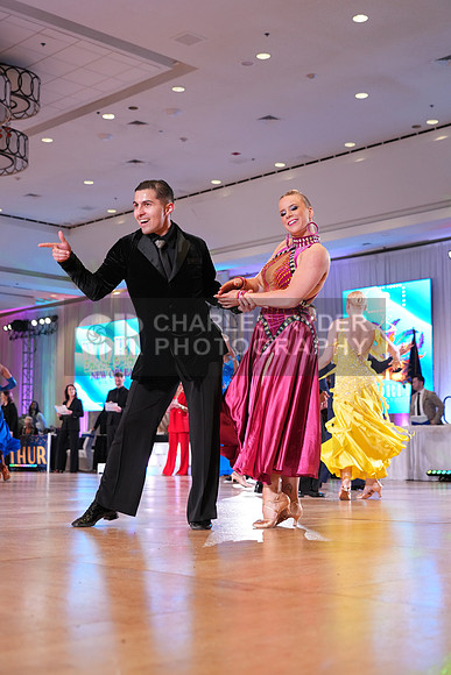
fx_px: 920
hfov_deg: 27.5
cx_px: 226
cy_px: 338
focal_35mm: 49
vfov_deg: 40.3
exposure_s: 1/320
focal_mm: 49
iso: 2000
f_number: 4
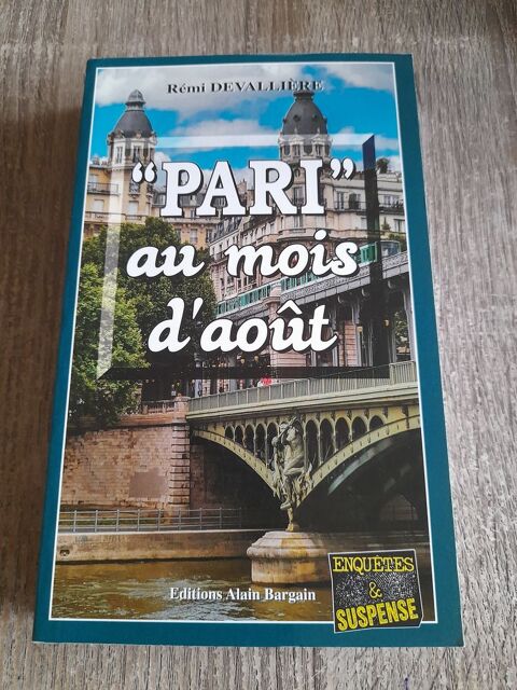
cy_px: 345
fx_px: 498
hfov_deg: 54.9
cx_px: 258
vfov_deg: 69.4
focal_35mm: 25
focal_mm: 4.6
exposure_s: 1/50
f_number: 2
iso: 400
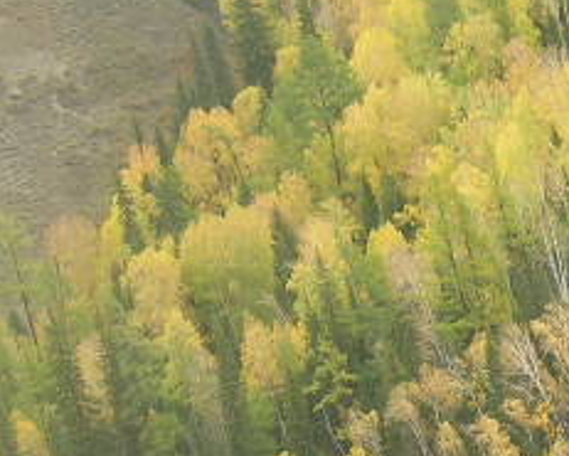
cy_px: 658
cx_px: 628
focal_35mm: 147
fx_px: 2477
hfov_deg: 12.9
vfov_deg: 10.2
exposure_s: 1/83
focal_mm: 5.7
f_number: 2.9
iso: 50
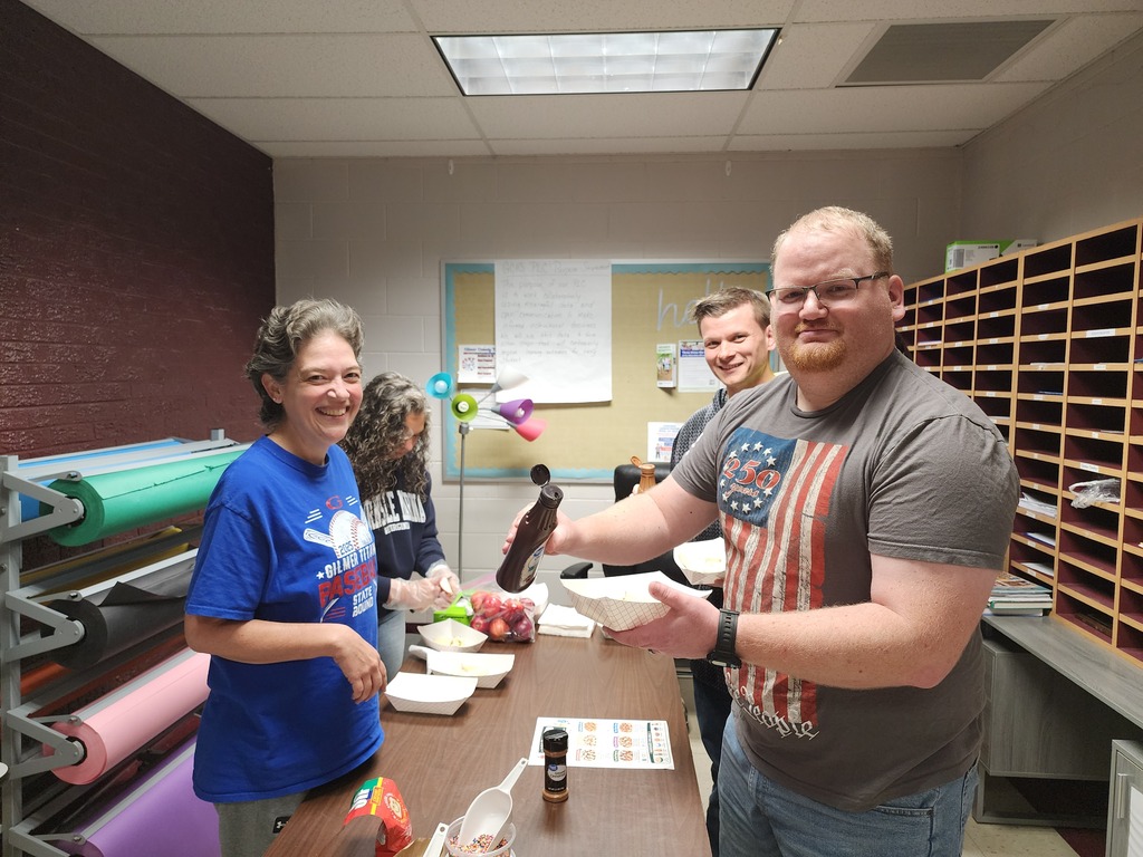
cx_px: 572
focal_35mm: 23
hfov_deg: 73.9
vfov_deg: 58.9
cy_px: 428
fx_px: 759
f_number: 1.8
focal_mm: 6.4
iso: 400
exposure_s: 1/120
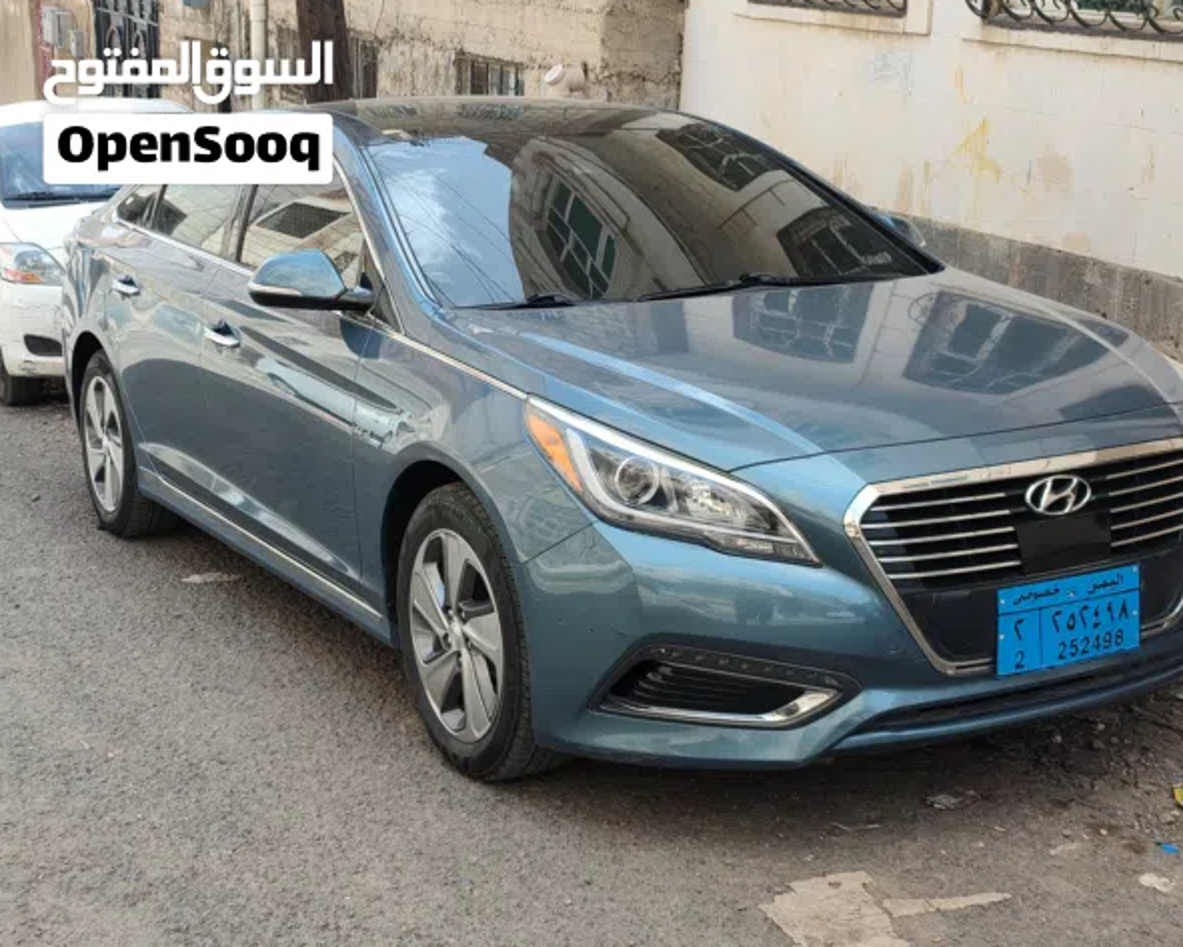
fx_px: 1296
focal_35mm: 37
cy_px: 472
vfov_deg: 40.1
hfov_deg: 49.0
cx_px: 635
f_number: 1.6
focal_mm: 5.84
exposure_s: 1/476
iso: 50
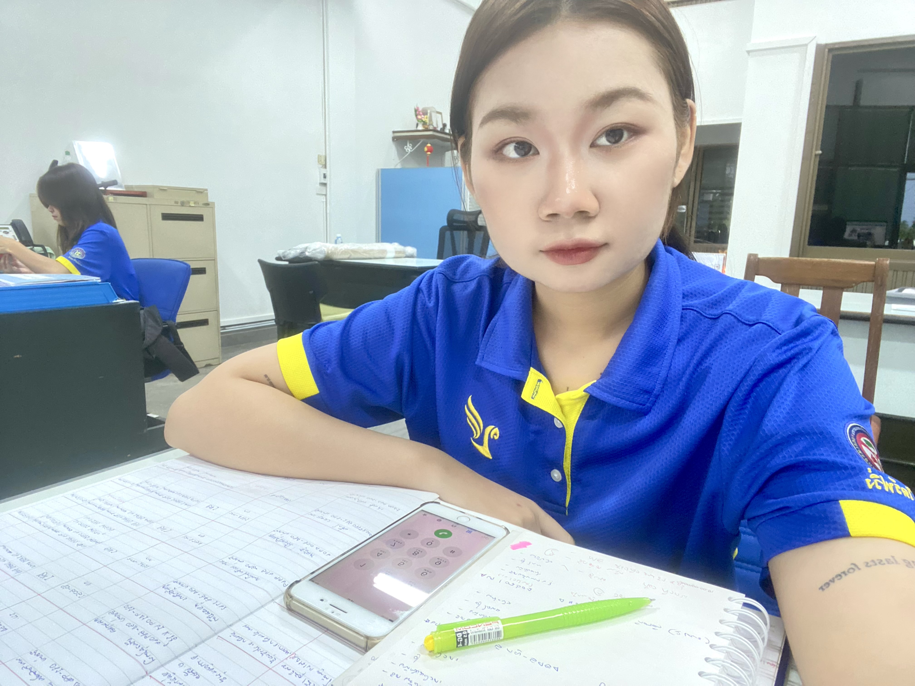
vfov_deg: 58.9
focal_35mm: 23
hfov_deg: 73.9
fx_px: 608
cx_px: 458
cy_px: 343
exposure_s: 1/33
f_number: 2.2
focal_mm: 2.71
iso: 250
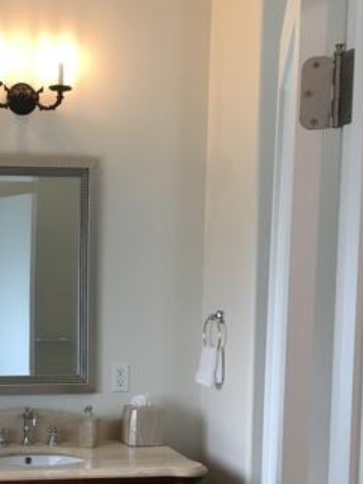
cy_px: 361
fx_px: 838
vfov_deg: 31.6
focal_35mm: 60
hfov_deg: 23.7
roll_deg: -1.4
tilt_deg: -5.1
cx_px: 24
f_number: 2.2
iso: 25
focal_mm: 4.15
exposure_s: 1/30
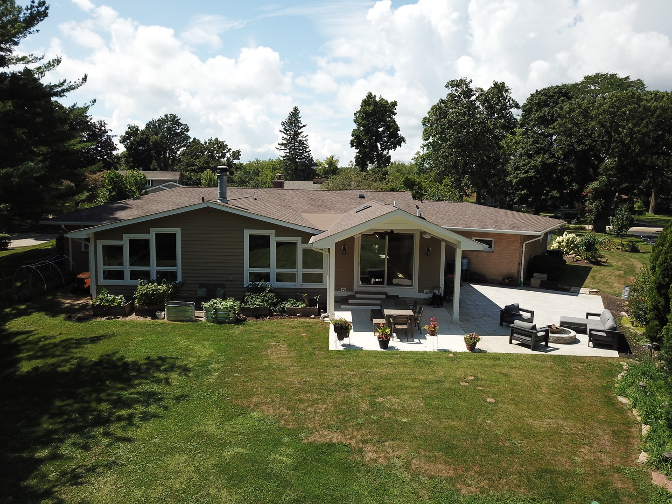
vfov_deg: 53.1
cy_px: 252
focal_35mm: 26
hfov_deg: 67.3
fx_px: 505
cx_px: 336
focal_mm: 4.73
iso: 100
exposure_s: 1/1346
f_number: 2.2
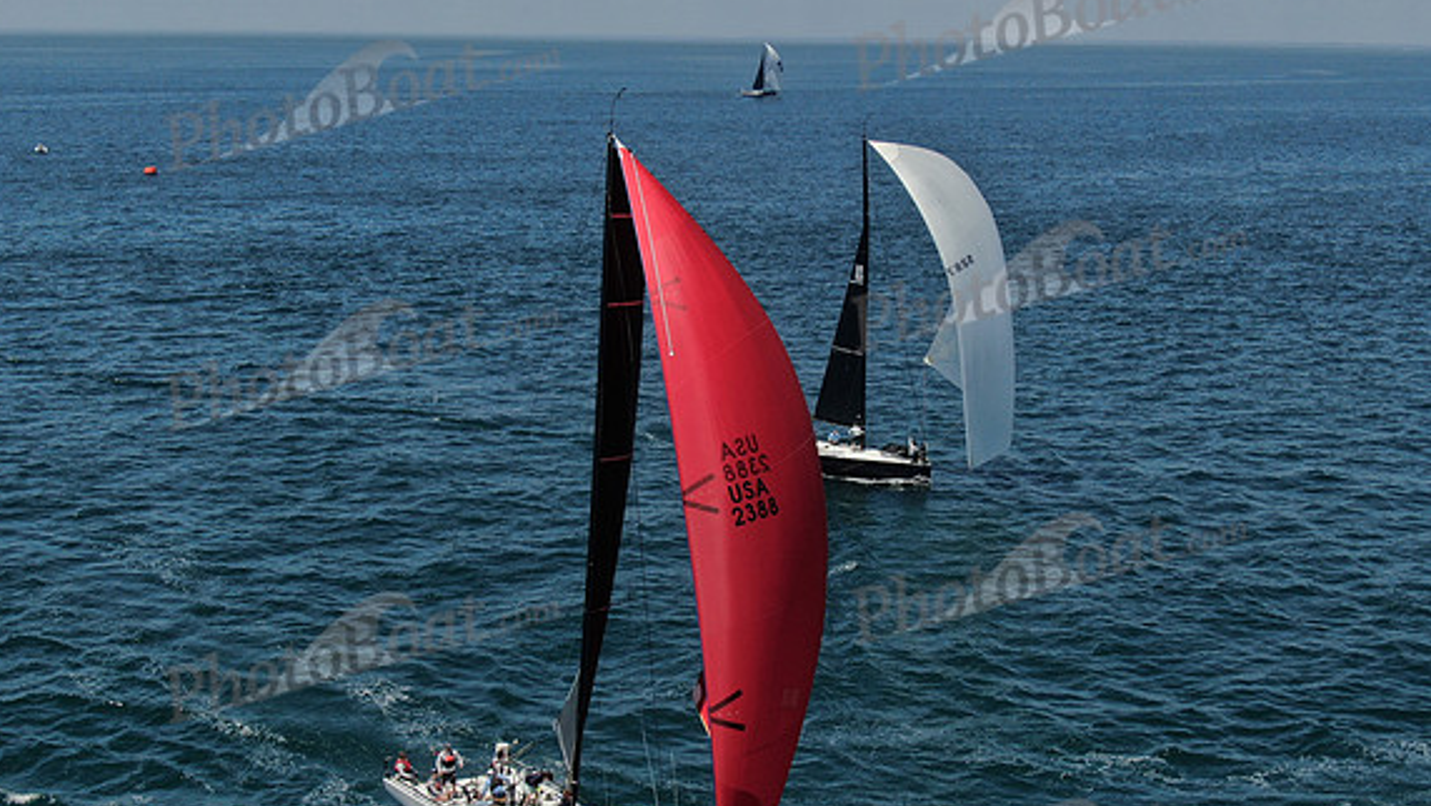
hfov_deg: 39.2
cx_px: 708
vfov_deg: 22.6
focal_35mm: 53
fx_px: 2011
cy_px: 464
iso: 100
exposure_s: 1/1250
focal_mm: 8.6
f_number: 3.8
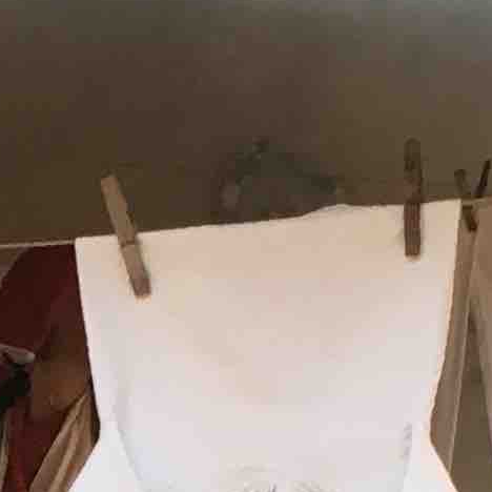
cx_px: -135
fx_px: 3554
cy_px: 943
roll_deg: +0.8
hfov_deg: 7.8
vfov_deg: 7.6
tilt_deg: -4.3
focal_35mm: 221
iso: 32
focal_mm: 4.15
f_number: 2.2
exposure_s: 1/33
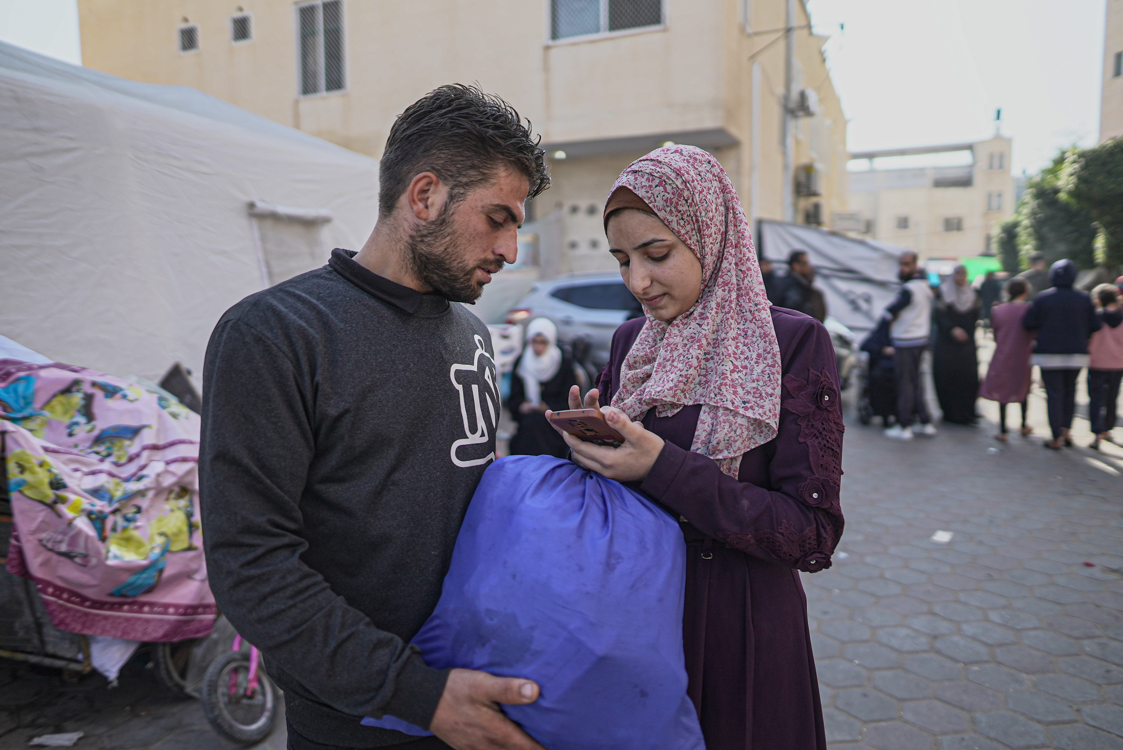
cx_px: 562
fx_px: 749
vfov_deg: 53.2
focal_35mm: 24
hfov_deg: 73.7
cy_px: 375
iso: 640
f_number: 1.4
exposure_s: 1/6400
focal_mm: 24
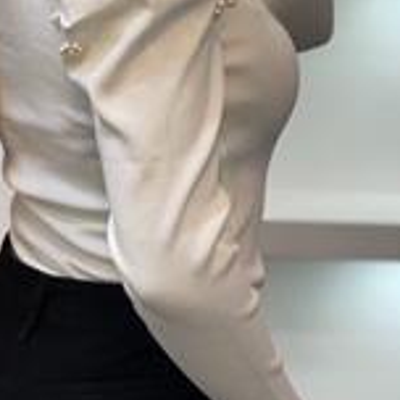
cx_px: 132
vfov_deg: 13.6
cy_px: -54
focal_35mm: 125
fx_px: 1634
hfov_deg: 13.9
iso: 80
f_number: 2
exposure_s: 1/100
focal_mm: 6
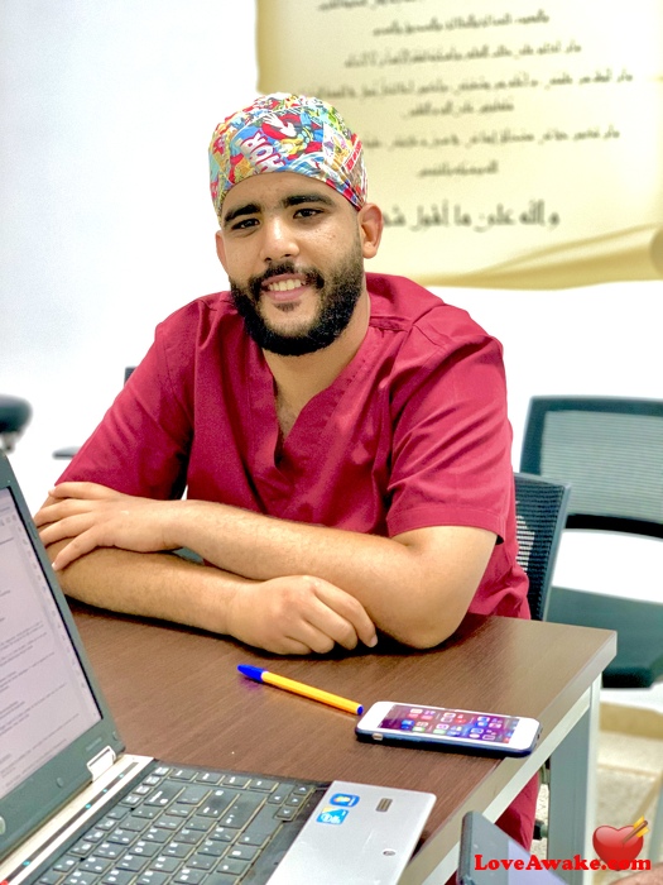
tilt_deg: -7.9
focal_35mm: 52
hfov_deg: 28.0
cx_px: 332
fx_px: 1328
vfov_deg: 36.8
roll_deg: -0.4
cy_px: 442
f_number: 2.4
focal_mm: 6
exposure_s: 1/33
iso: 320
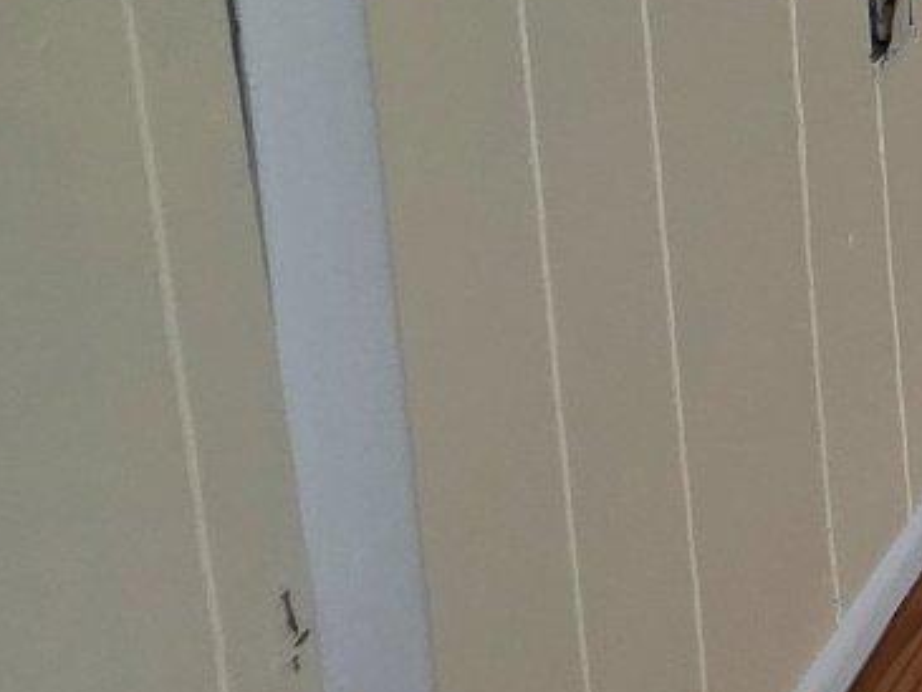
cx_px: 2546
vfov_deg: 15.4
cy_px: -765
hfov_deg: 12.8
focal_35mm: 73
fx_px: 1945
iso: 160
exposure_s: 1/120
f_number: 1.9
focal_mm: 2.2
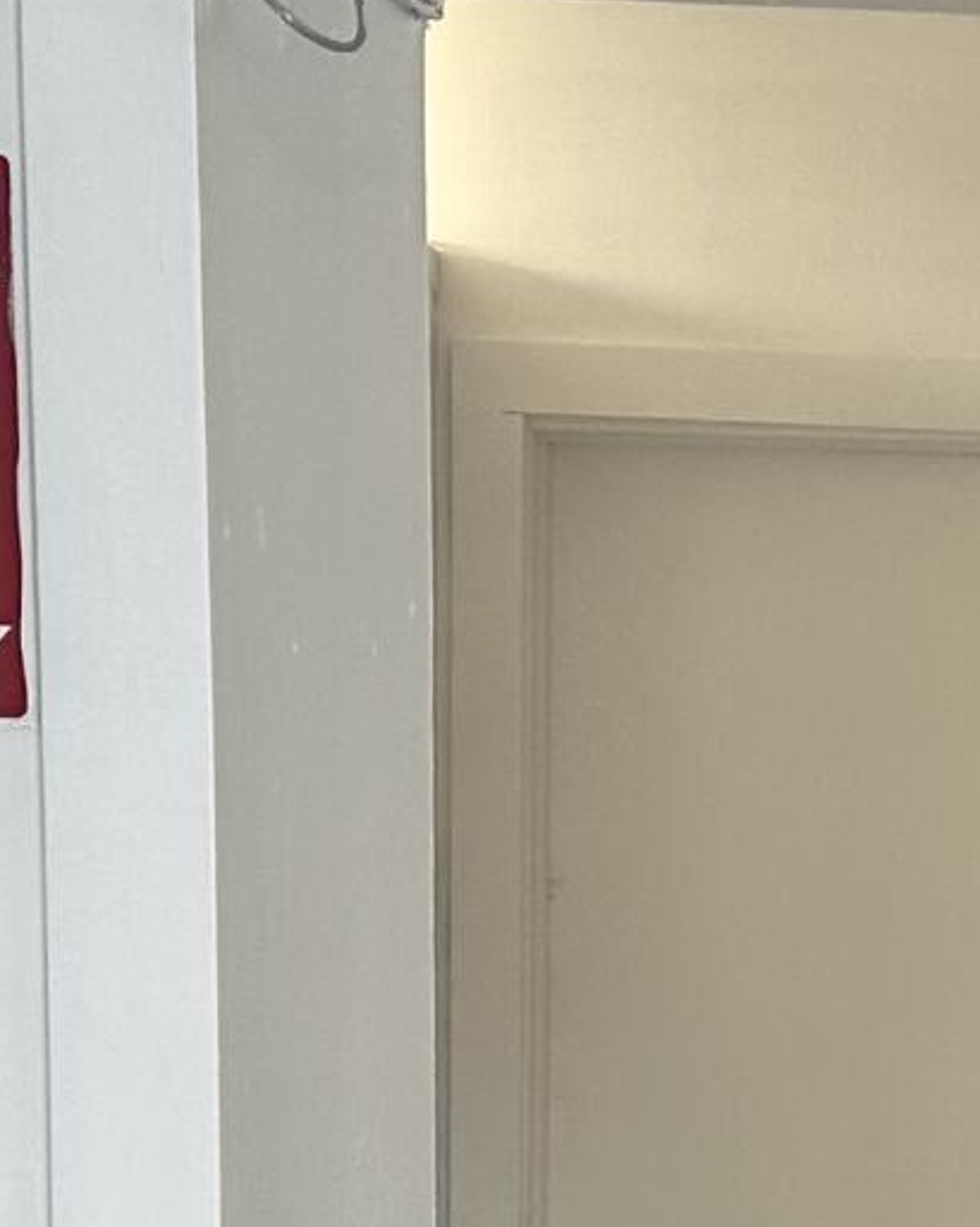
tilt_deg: -5.1
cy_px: 1375
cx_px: 1432
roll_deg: -1.5
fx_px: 4970
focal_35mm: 137
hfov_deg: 10.9
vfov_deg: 13.8
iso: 125
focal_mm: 6.86
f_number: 1.78
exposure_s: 1/60
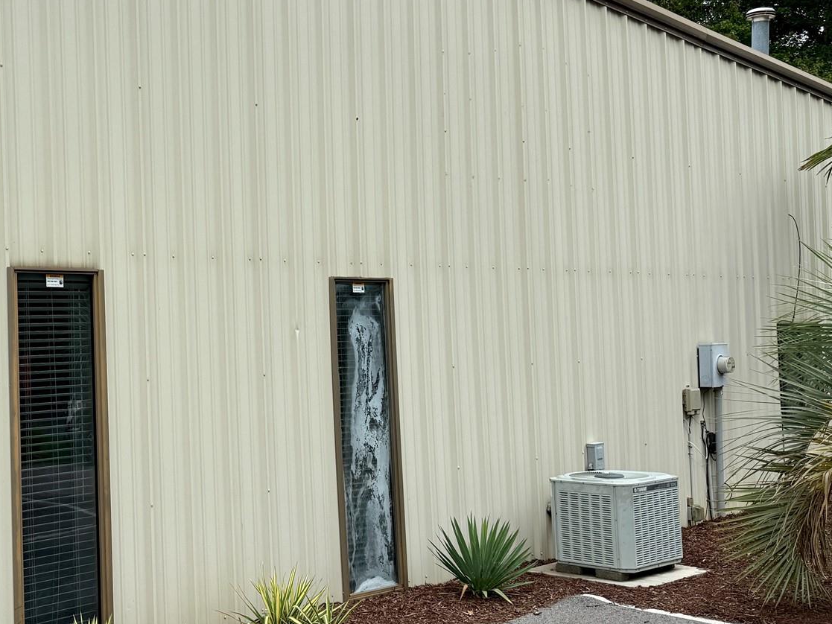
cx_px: 122
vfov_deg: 32.9
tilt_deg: +2.9
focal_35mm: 44
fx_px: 1058
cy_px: 316
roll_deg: +1.3
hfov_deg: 40.5
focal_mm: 6.76
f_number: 1.78
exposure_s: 1/3021
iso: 80
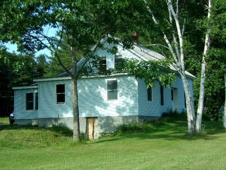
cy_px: 85
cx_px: 113
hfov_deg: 27.8
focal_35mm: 70
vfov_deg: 21.0
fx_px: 457
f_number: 4.9
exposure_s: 1/160
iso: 80
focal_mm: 12.5
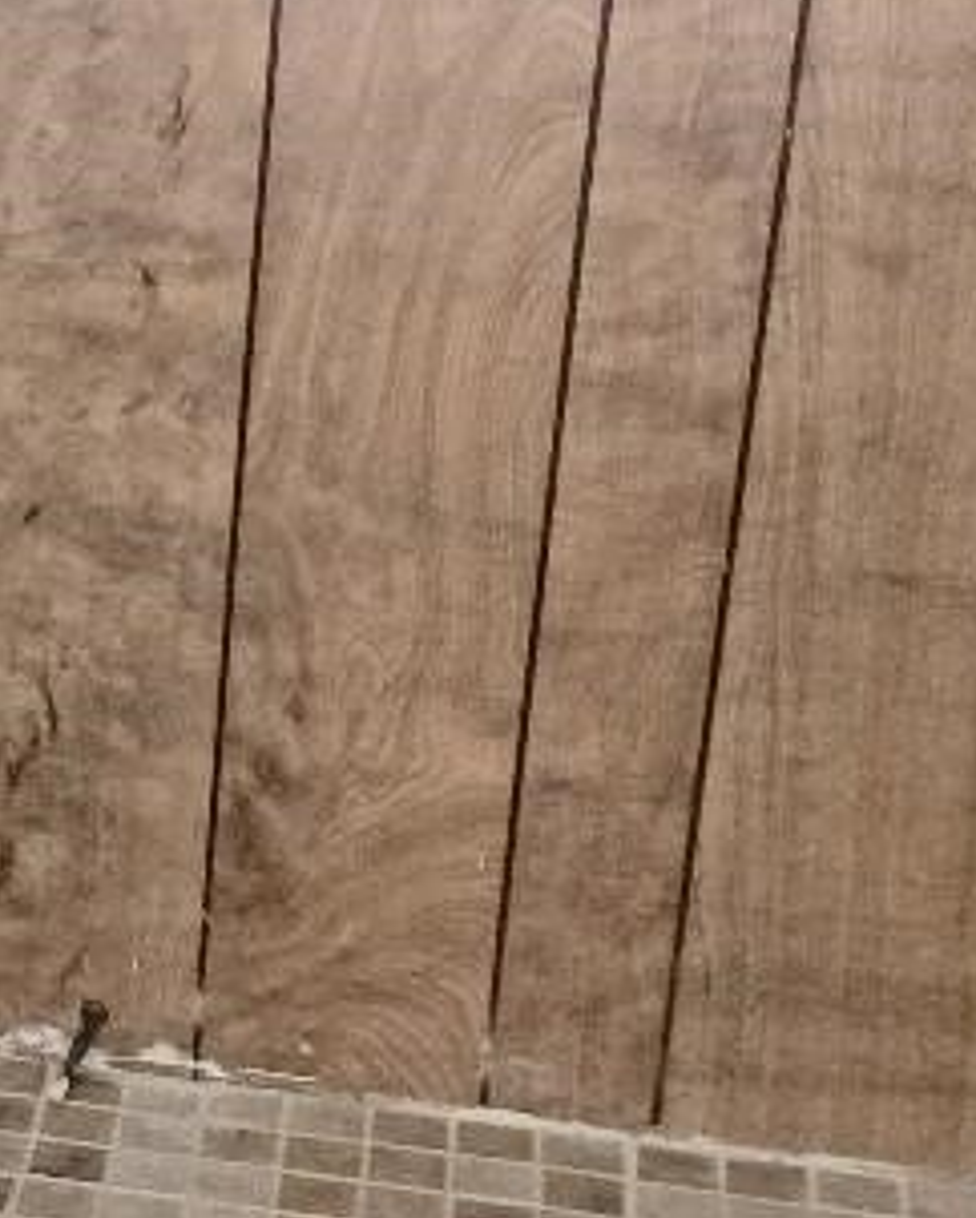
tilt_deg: -24.2
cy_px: 742
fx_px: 3463
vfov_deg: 19.9
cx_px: -911
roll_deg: +2.2
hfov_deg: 13.8
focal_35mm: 96
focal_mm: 4.15
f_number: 2.2
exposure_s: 1/4
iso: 64
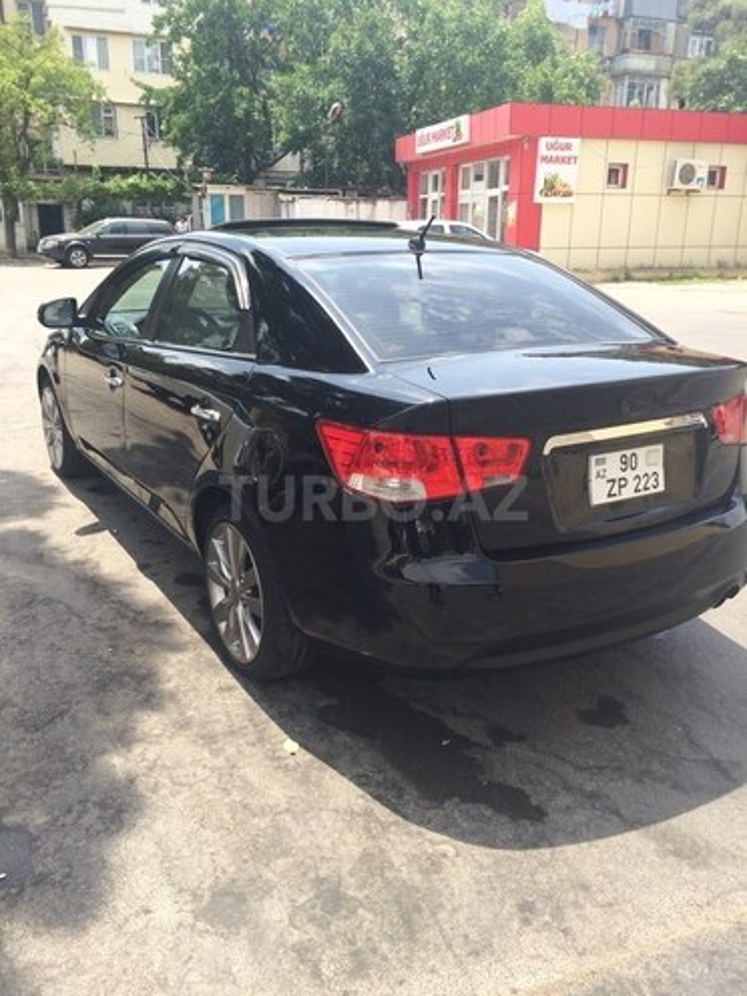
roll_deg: +1.5
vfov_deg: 61.7
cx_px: 374
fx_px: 834
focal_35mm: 29
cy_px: 498
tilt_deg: -17.4
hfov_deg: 48.2
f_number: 2.2
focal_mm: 4.15
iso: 32
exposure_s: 1/820
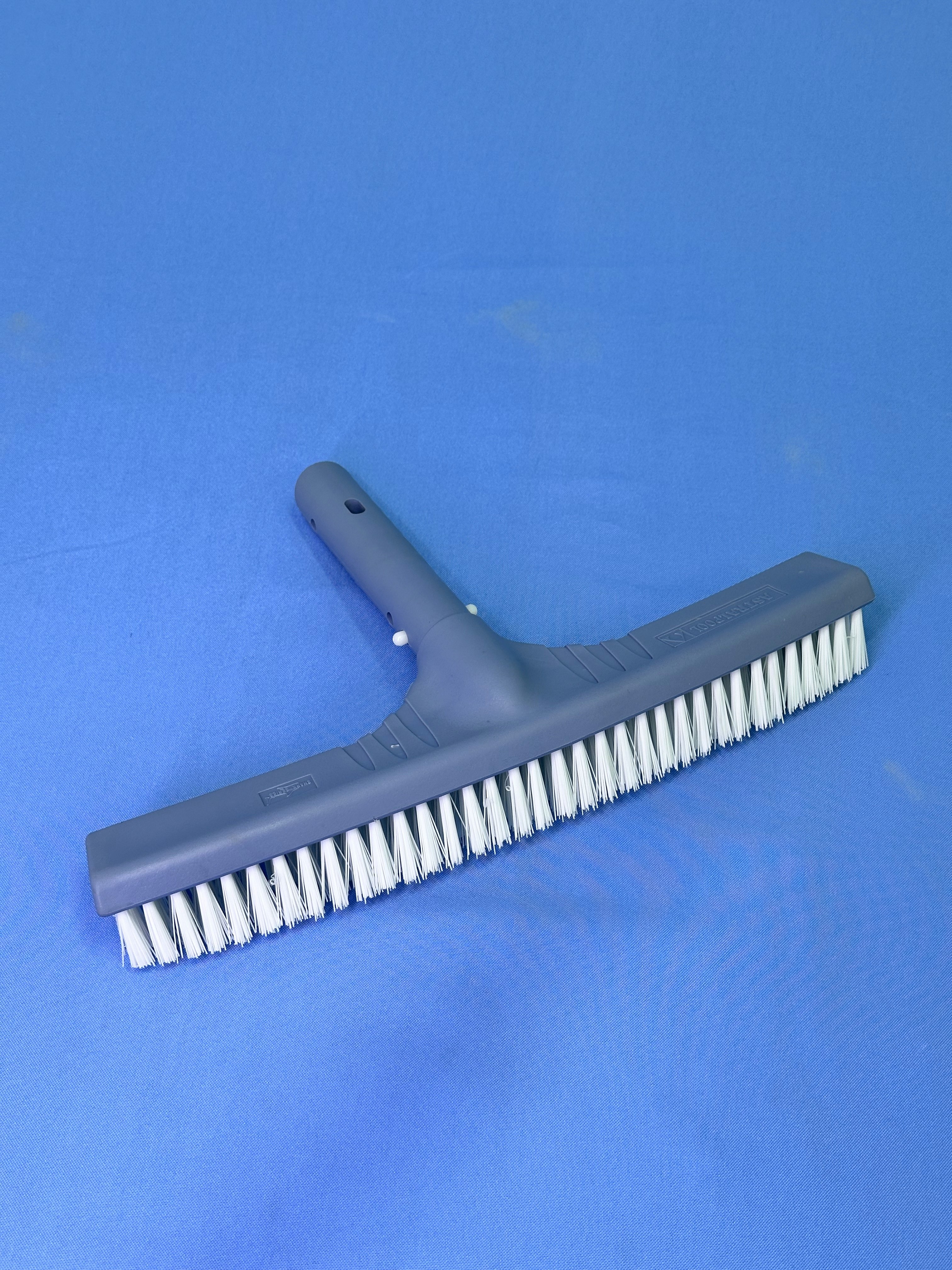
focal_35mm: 48
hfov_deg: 30.3
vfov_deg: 39.7
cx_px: 476
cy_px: 635
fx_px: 1760
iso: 40
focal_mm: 6.86
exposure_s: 1/119
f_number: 1.78
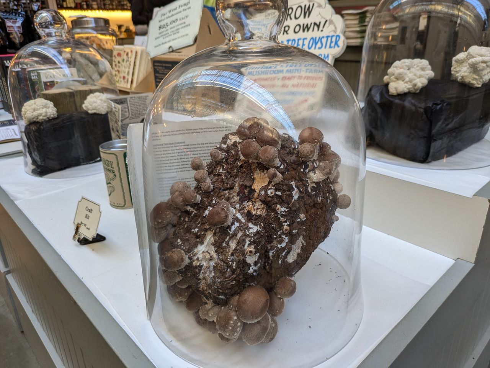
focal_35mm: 25
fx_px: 354
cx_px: 245
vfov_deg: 54.9
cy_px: 184
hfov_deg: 69.4
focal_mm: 5.43
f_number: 1.89
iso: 116
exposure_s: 1/60
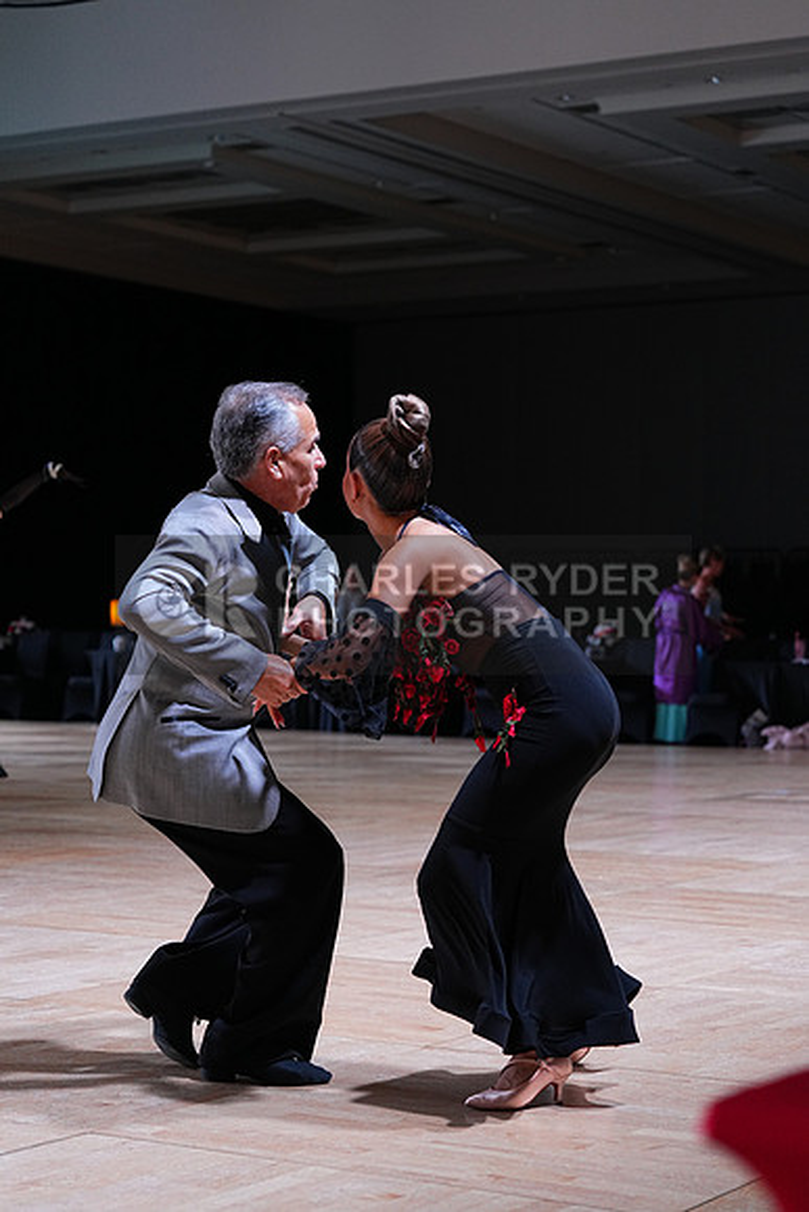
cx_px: 404
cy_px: 606
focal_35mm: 71
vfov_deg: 28.4
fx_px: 2392
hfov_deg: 19.2
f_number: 4
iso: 1250
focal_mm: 71
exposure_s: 1/400
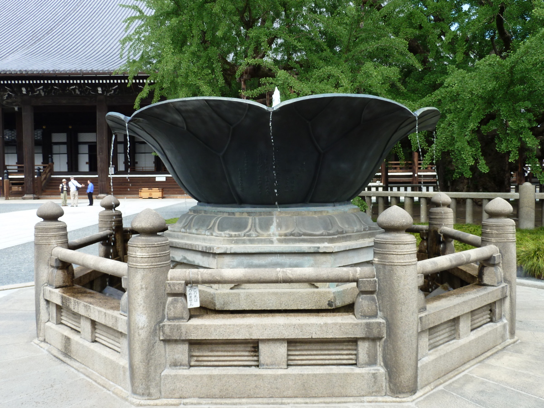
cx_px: 272
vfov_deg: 44.2
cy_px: 204
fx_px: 503
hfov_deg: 56.8
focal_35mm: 32
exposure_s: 1/250
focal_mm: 5.3
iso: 80
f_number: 4
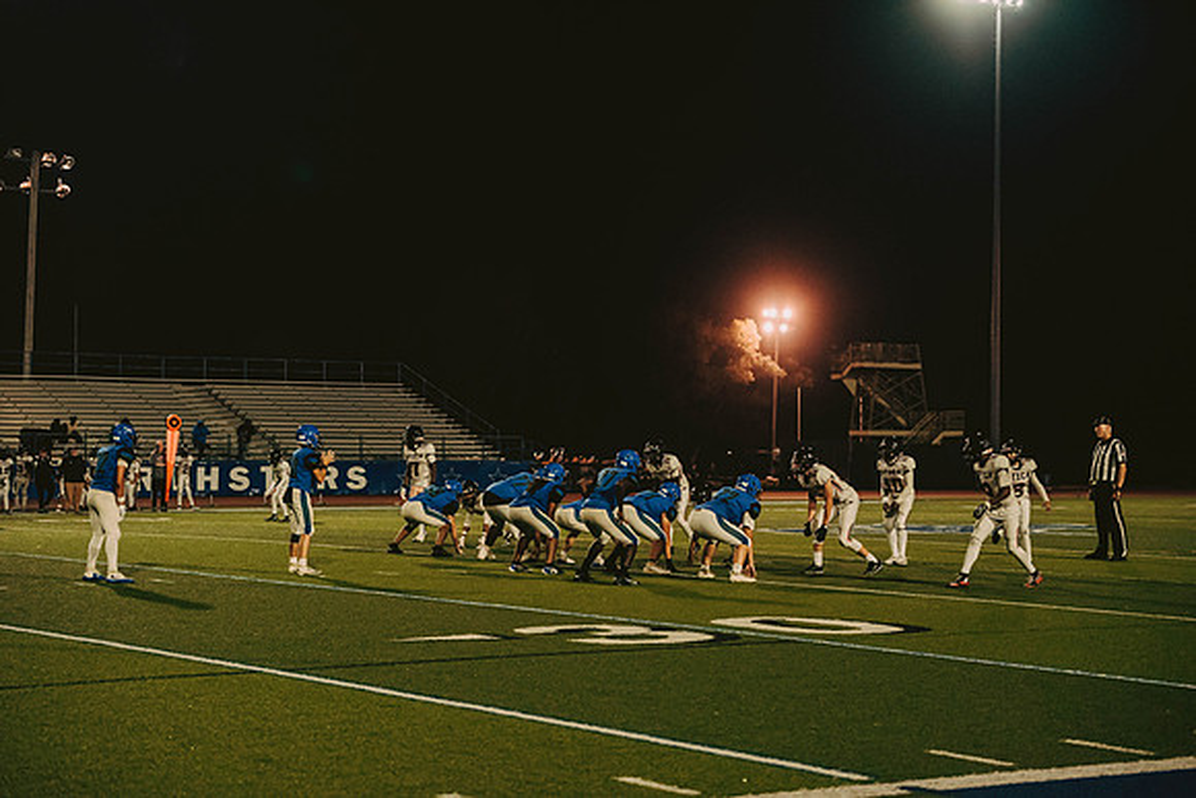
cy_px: 399
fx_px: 2326
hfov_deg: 28.8
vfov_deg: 19.5
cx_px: 598
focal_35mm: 70
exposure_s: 1/1000
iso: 2500
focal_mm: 70
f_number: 2.8
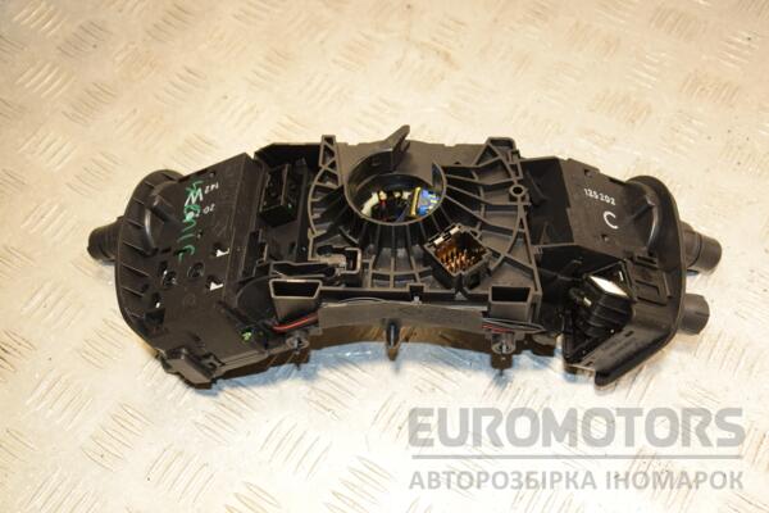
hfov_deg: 43.6
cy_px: 256
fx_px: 961
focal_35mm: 45
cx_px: 384
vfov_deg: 29.9
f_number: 5.6
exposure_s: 1/200
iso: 800
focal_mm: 30
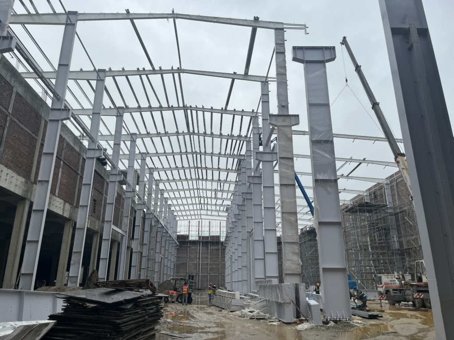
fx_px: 341
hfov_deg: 67.3
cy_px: 170
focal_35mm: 26
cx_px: 227
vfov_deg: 53.1
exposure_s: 1/5319
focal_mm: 5.1
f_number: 1.6
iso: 50
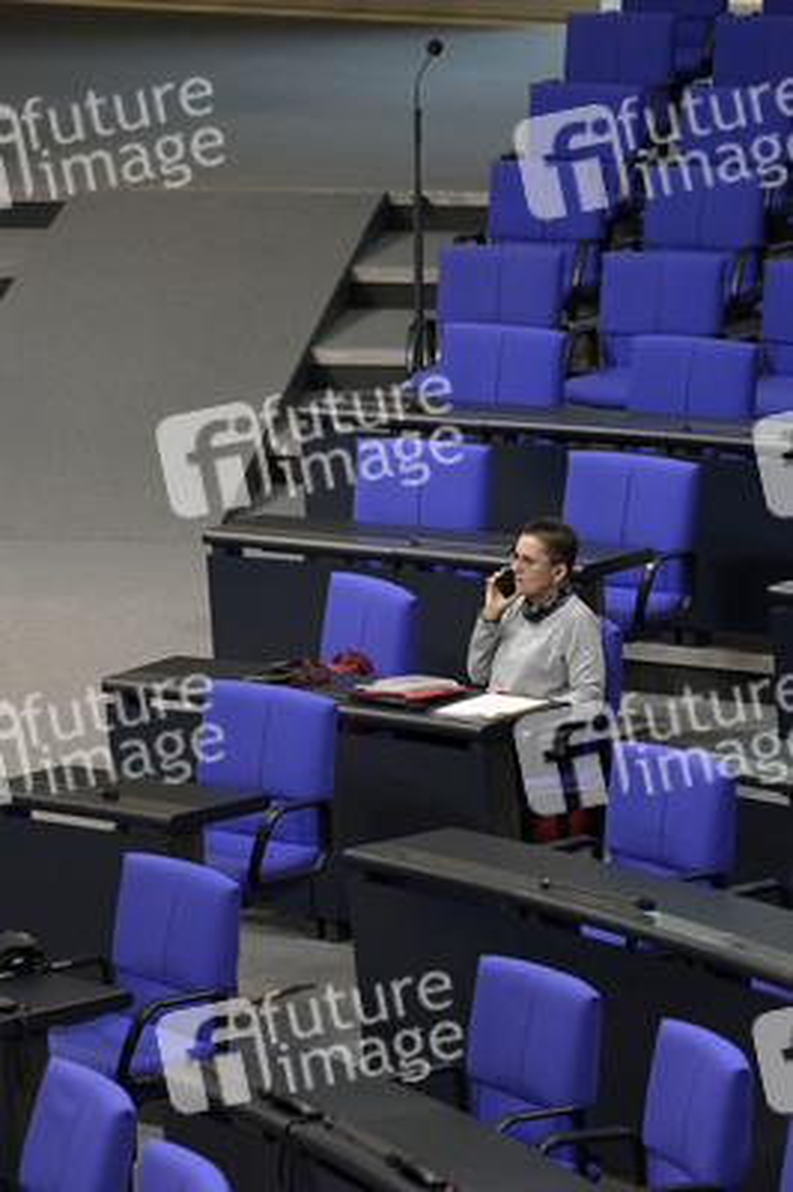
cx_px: 396
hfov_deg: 6.9
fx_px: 6619
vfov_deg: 10.3
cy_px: 596
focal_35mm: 200
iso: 8000
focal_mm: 200
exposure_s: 1/320
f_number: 5.6
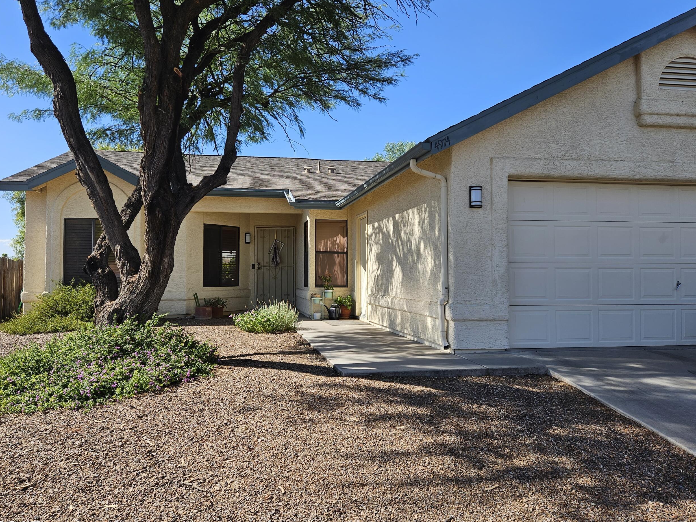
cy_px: 240
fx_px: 563
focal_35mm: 28
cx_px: 334
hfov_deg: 63.4
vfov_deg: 49.7
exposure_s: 1/1225
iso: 25
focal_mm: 5.4
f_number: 1.8
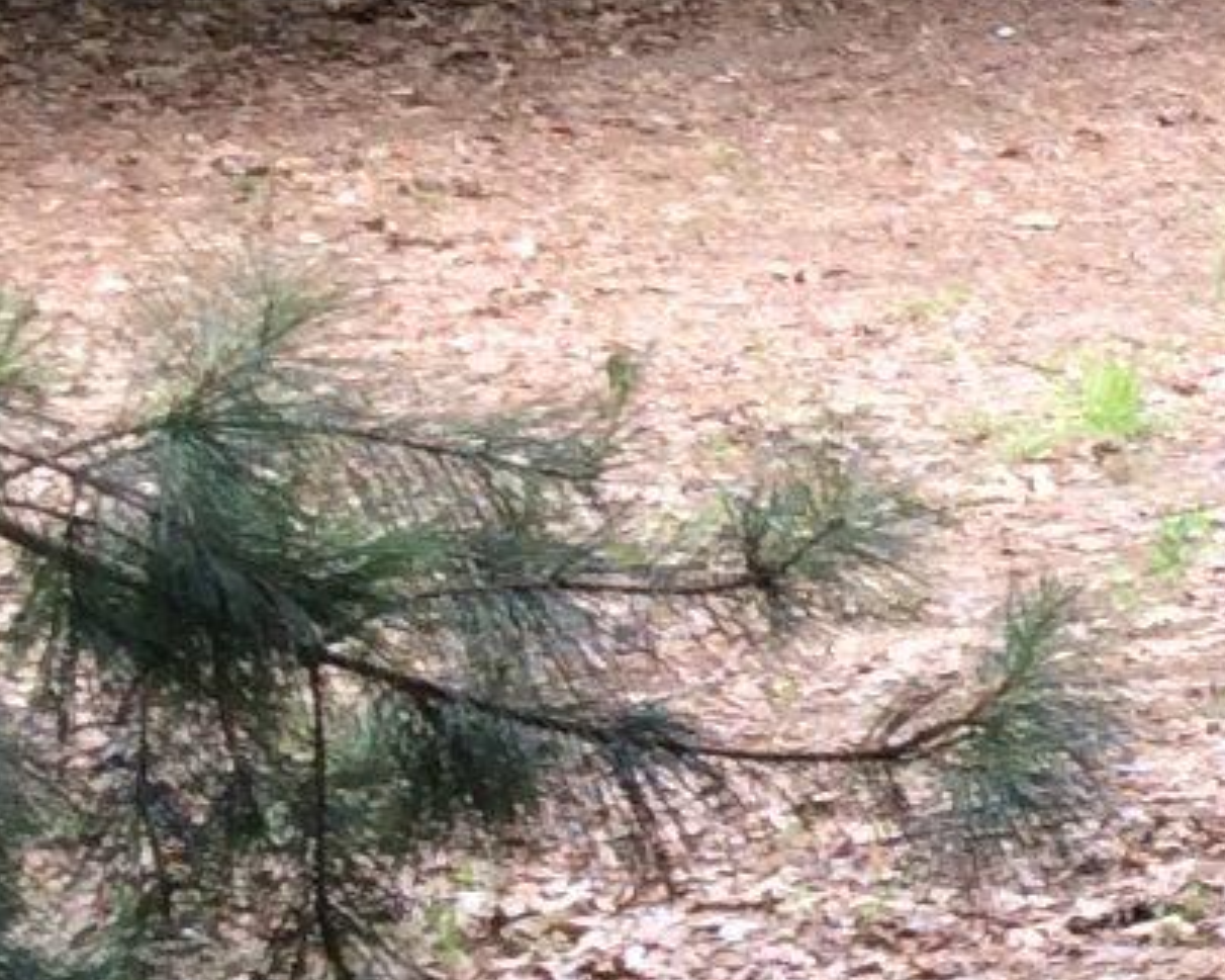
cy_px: -2
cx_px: 3044
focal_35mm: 158
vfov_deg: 9.7
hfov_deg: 10.4
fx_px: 5727
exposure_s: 1/152
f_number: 2.4
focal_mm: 3.3
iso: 32
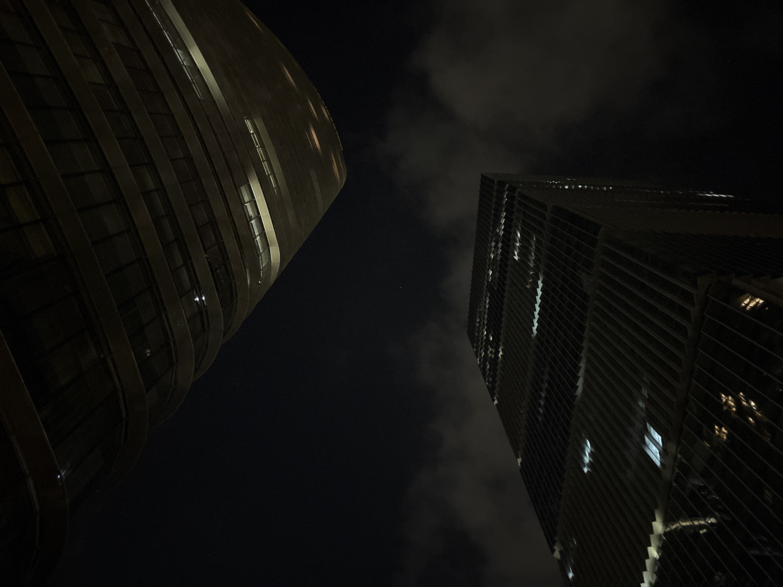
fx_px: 588
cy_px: 294
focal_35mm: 26
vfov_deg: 53.1
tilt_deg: +75.6
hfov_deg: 67.3
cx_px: 392
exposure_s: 1/17
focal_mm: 5.96
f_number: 1.6
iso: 5000
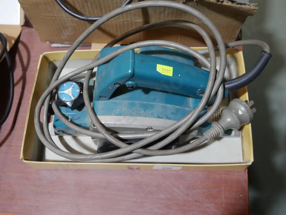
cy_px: 108
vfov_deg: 36.0
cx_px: 143
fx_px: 331
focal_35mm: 40
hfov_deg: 46.8
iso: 400
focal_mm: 20
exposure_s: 1/60
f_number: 4.5
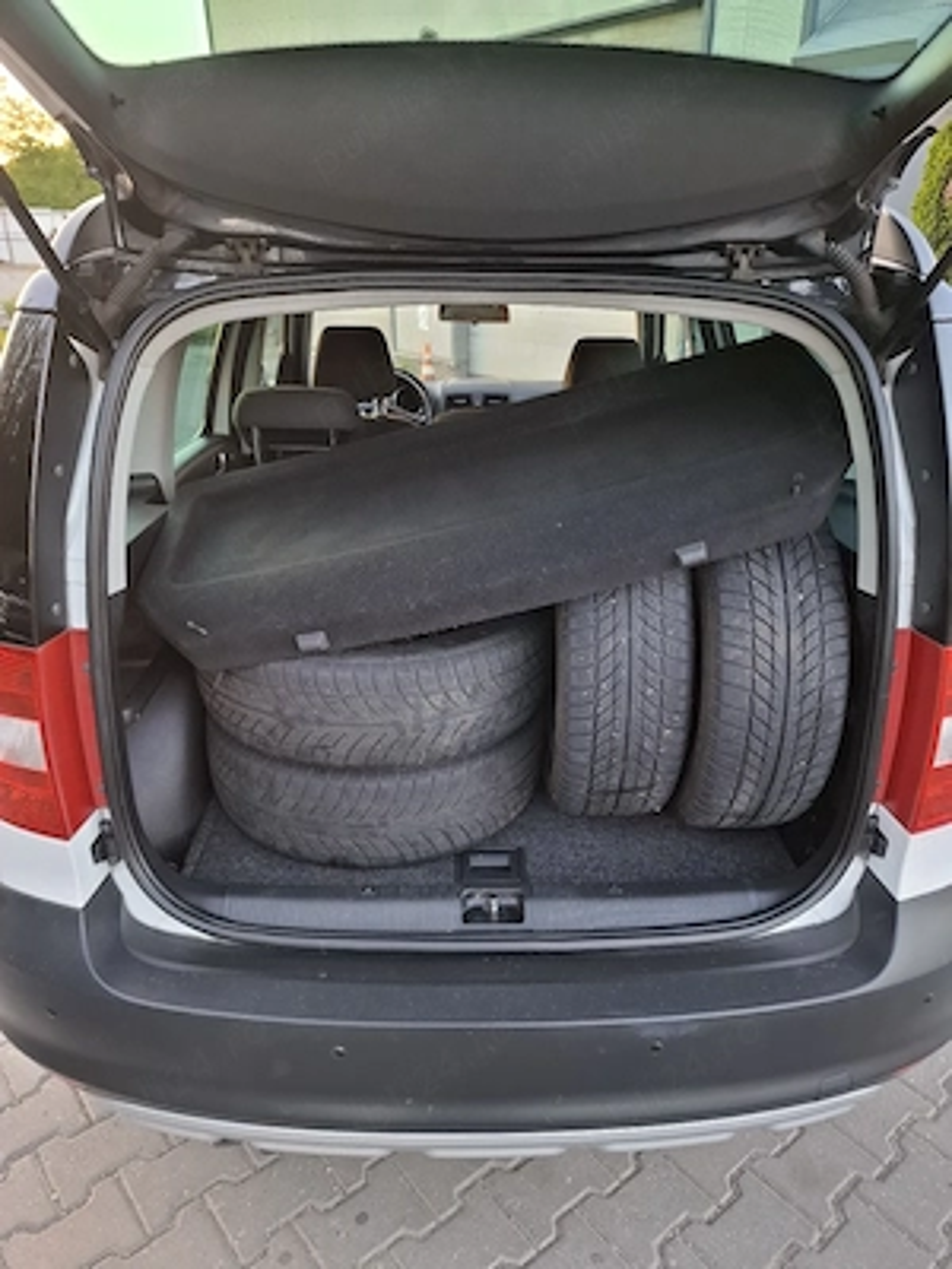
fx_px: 843
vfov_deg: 73.9
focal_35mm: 23
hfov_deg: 58.9
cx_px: 476
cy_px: 634
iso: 320
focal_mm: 5.54
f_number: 1.8
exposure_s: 1/100
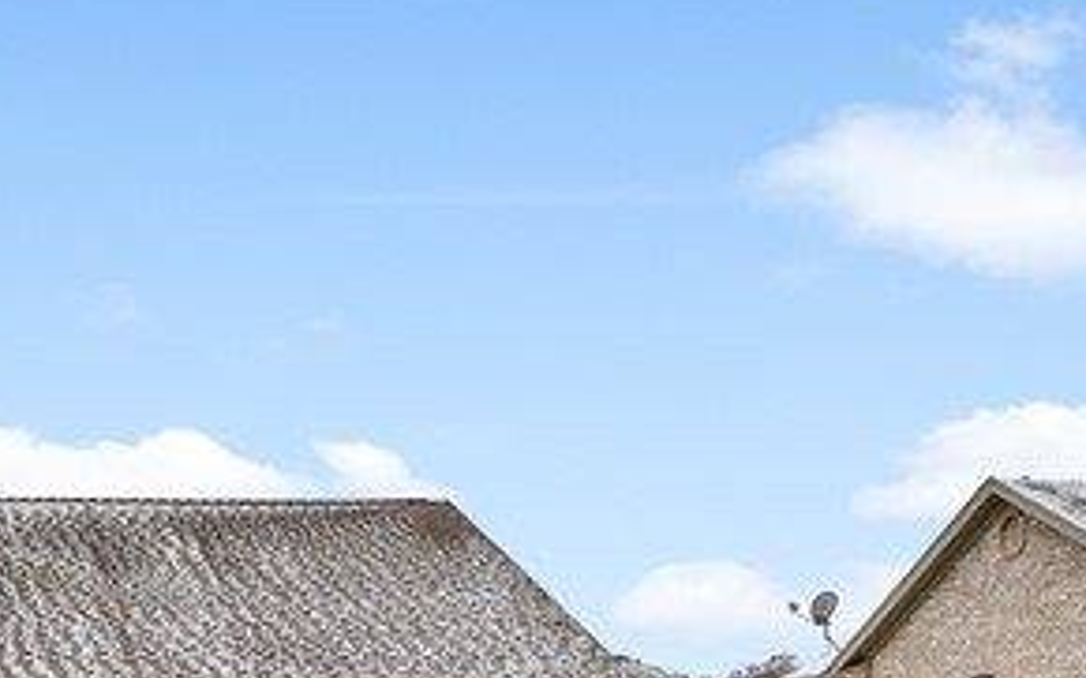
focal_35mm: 61
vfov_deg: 19.9
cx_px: 9
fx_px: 1805
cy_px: 820
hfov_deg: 31.1
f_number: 11
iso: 400
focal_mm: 16
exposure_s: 1/25
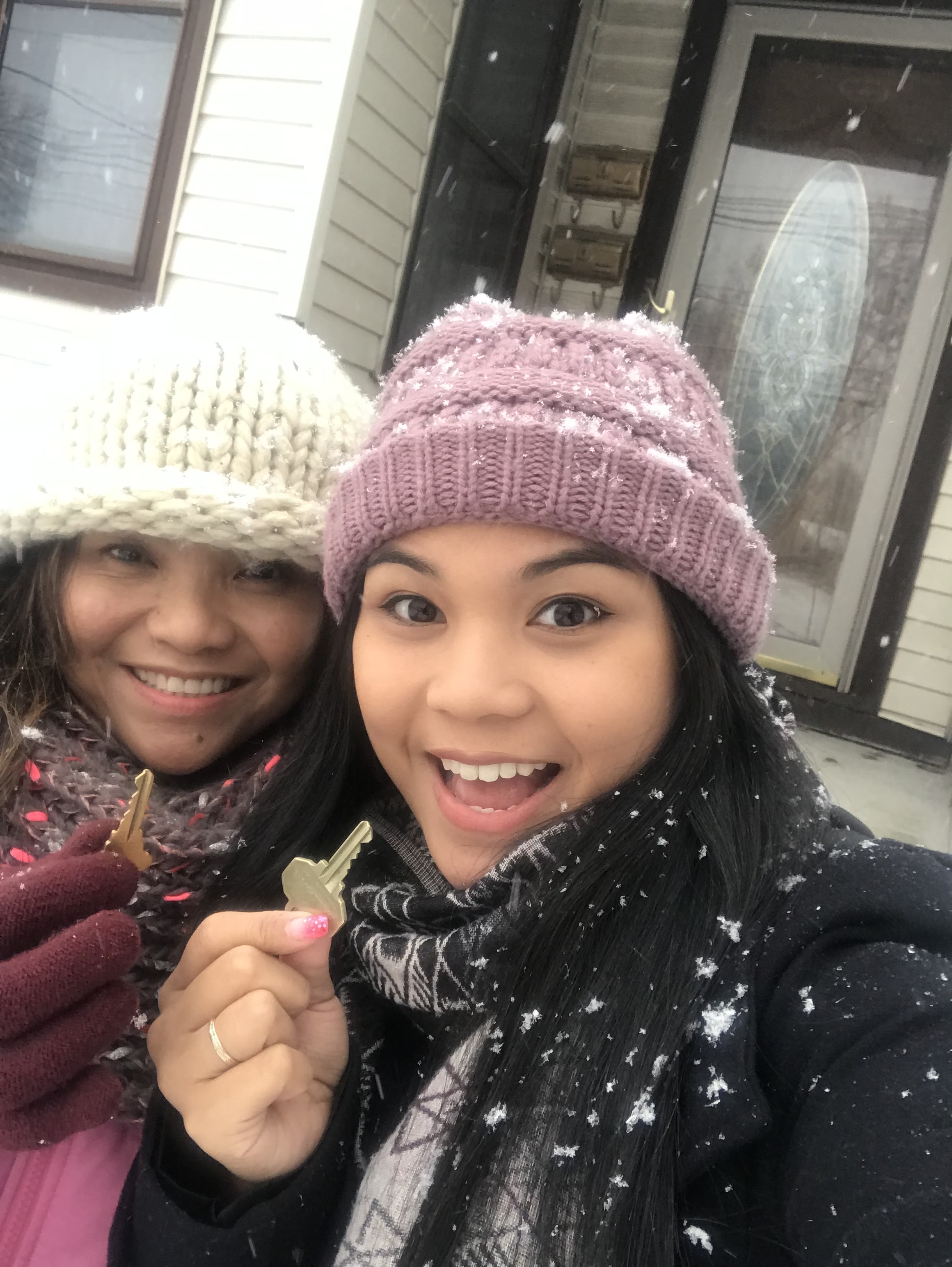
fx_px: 1172
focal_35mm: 32
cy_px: 634
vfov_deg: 56.8
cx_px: 476
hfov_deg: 44.2
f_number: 2.2
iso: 32
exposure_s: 1/31
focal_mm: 2.87
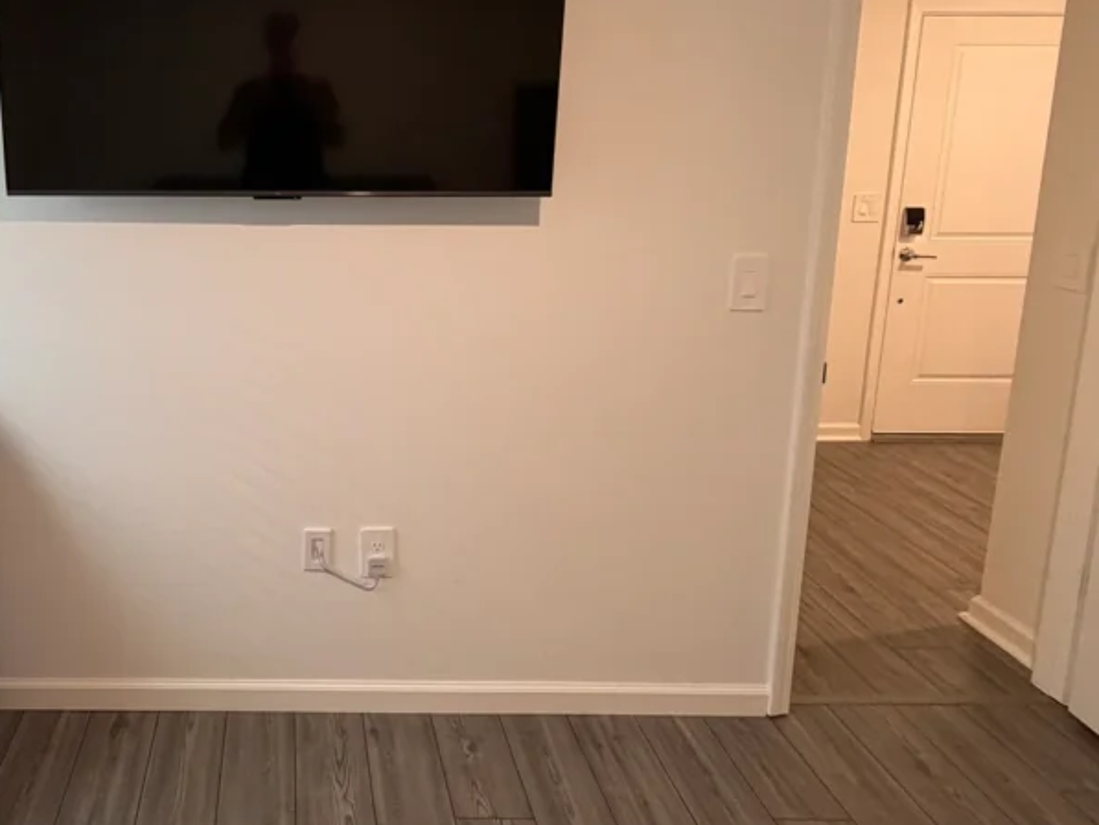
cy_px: 232
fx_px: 762
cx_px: 274
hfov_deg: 67.1
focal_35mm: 24
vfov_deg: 54.8
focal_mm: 2.22
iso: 320
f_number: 2.2
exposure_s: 1/60
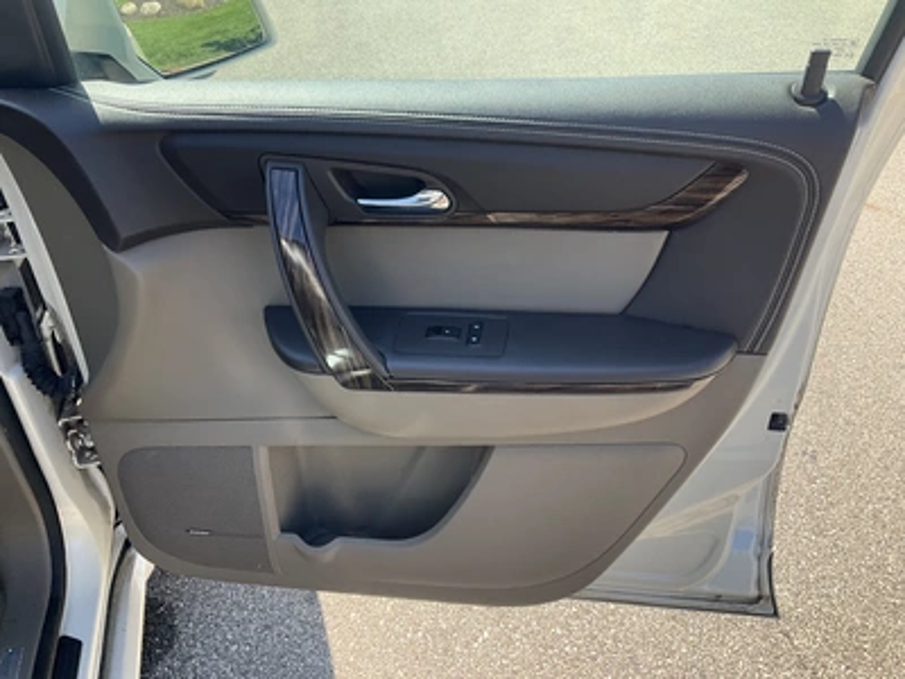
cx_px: 452
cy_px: 340
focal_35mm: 29
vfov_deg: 48.2
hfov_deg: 61.7
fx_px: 758
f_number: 1.8
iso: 25
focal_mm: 3
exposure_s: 1/370
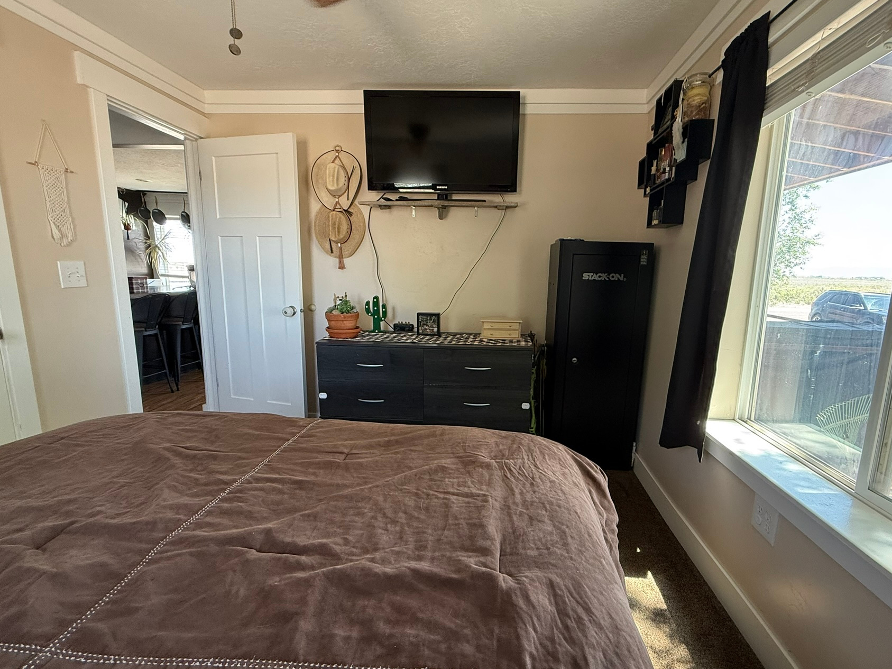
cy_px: 352
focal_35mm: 17
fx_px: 438
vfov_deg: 74.7
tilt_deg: -9.9
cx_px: 474
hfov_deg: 90.9
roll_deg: -1.2
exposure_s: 1/99
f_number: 2.2
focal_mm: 2.22
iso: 200
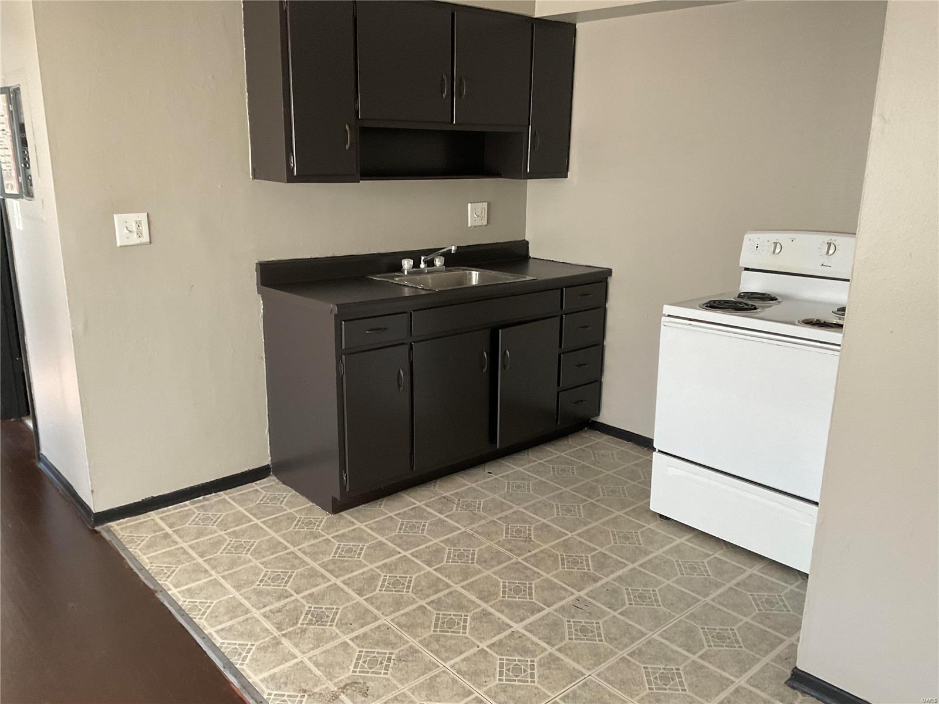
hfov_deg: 61.7
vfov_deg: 48.2
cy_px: 352
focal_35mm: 29
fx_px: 787
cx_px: 470
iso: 100
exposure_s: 1/60
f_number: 1.8
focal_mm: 3
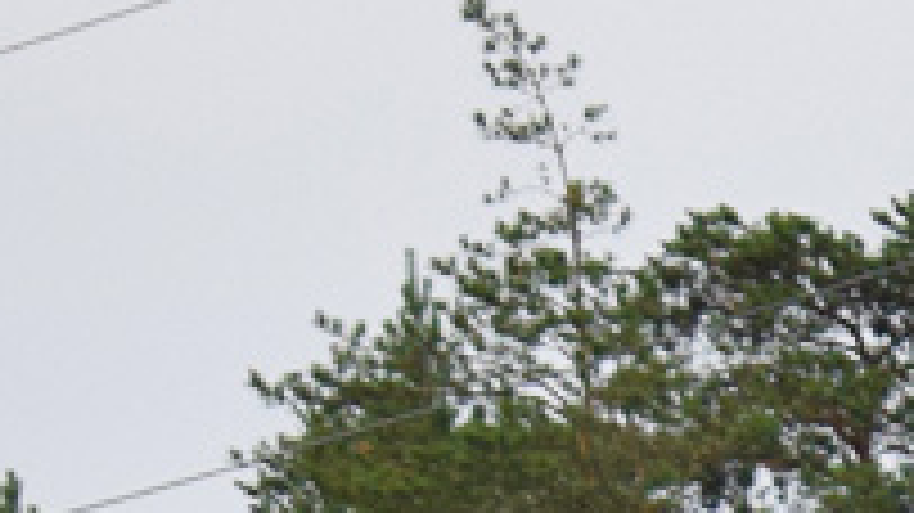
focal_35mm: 511
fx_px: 12382
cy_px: 1791
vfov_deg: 2.3
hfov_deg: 4.2
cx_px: 2143
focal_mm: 55
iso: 800
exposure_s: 1/800
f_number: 5.6
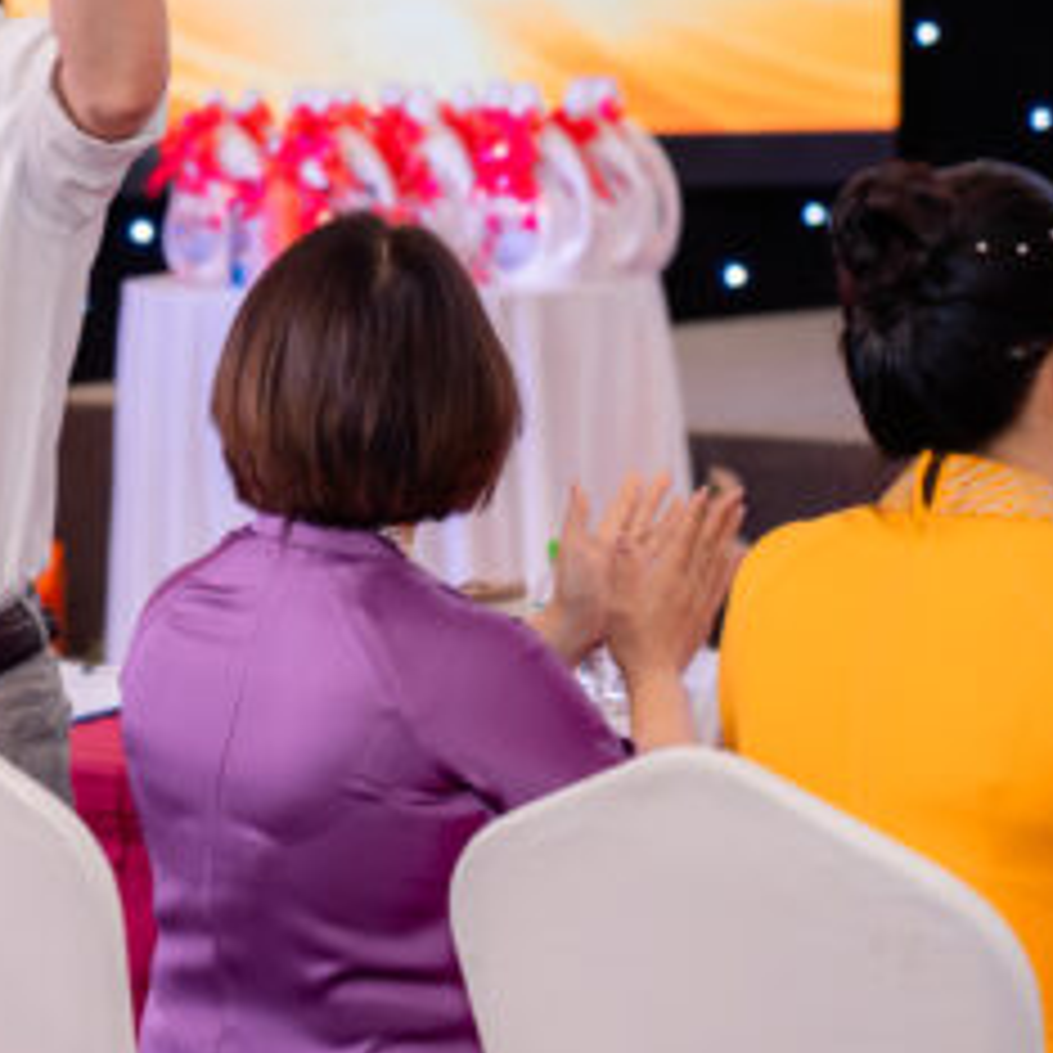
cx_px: -194
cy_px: 270
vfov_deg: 11.8
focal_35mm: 148
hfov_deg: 11.6
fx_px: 5094
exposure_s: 1/200
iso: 1250
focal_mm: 68
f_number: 3.2
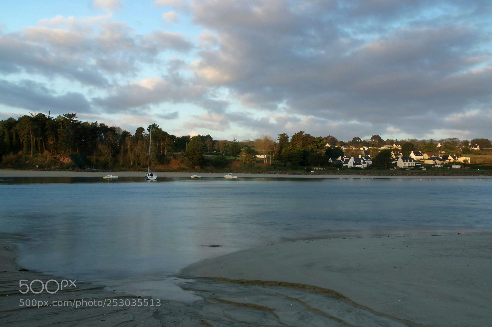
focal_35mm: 46
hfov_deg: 42.8
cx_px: 246
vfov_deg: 29.2
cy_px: 164
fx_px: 628
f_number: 22
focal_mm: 31
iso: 100
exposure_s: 3
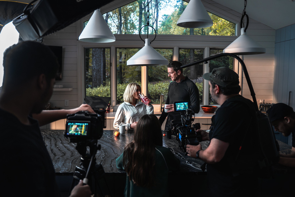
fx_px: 255
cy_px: 98
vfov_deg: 42.1
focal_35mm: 31
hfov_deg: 60.0
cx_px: 148
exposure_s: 1/320
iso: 1000
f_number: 2.8
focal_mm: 29.8
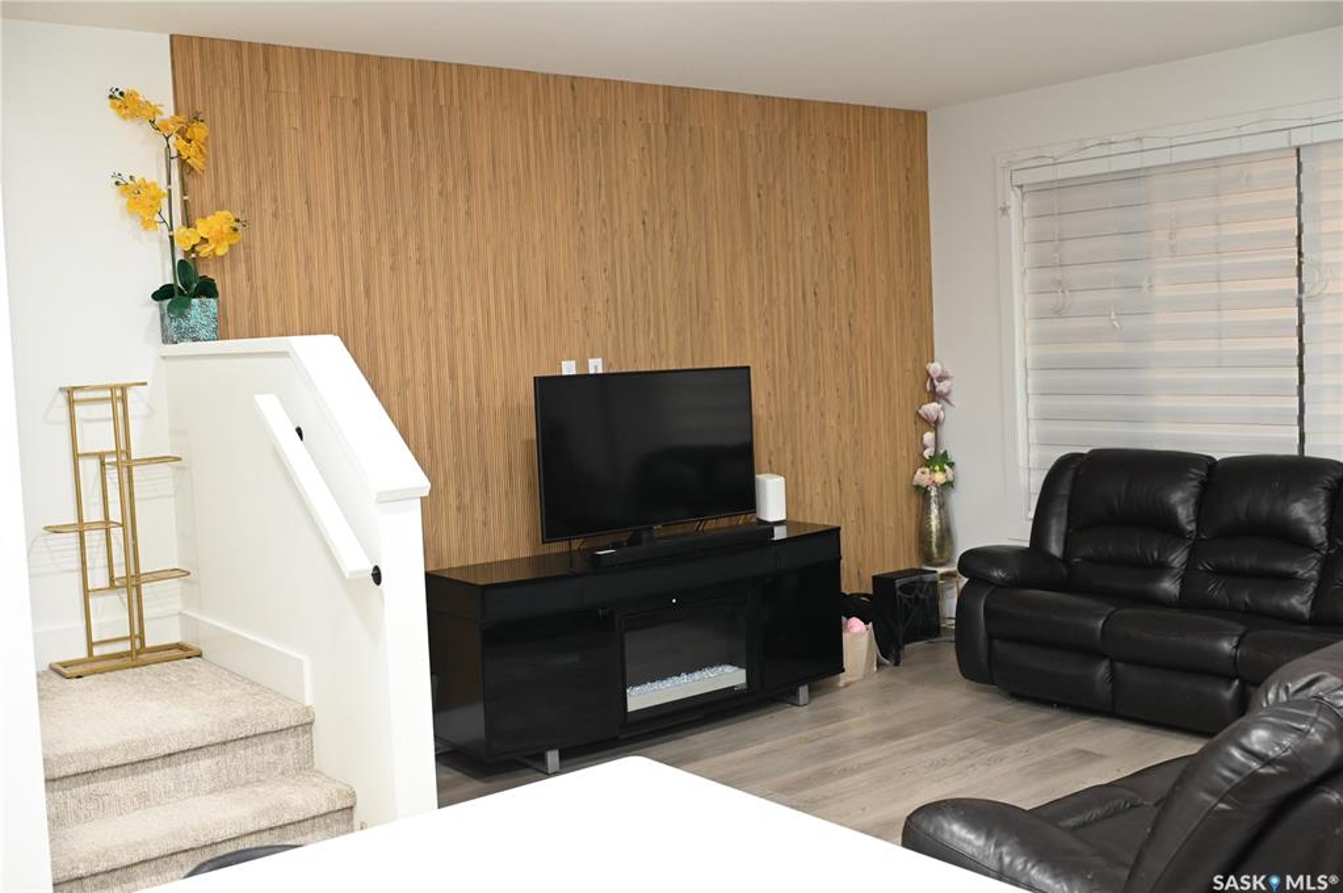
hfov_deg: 54.5
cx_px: 672
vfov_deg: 37.8
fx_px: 1304
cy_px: 446
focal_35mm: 35
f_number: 4
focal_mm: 35
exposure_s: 1/60
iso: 3200
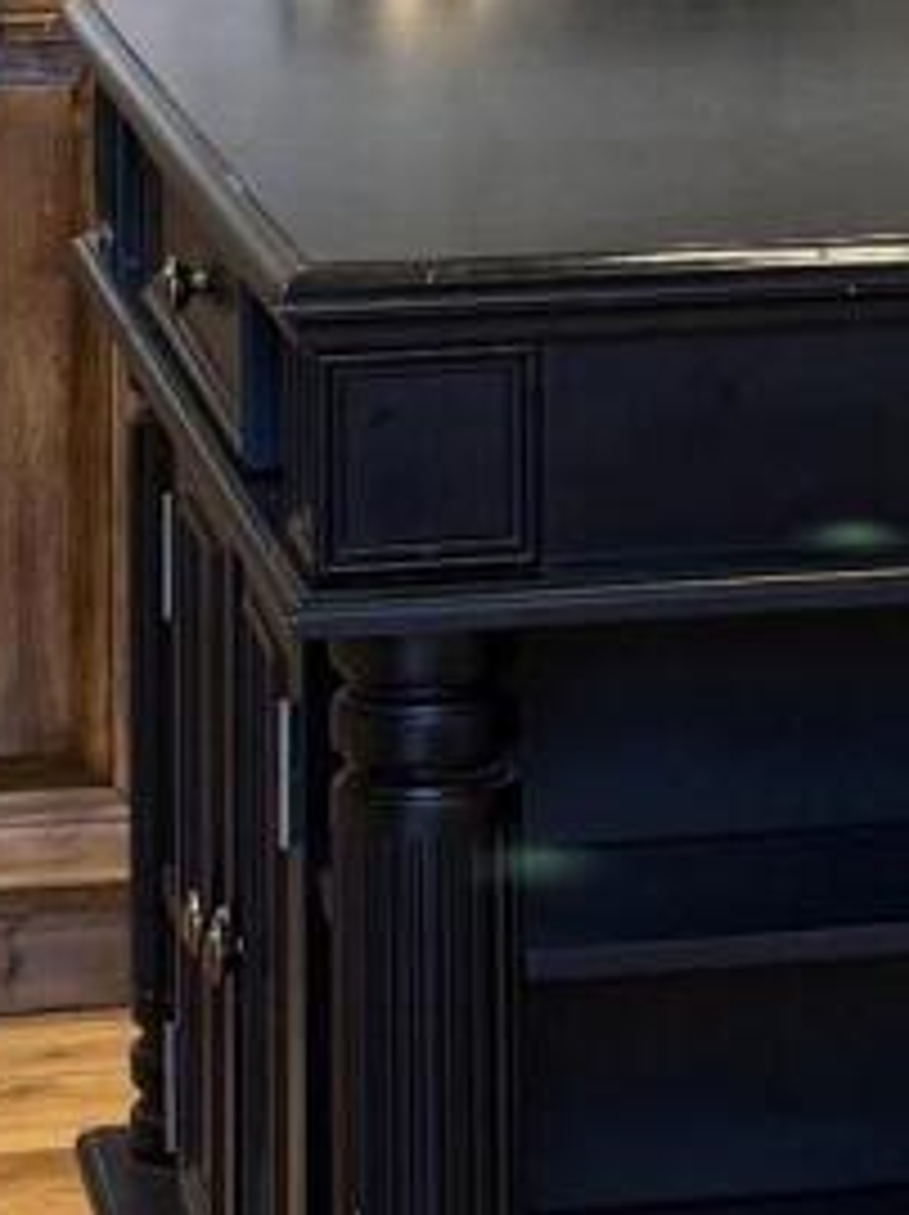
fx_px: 6242
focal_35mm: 178
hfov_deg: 8.3
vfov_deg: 10.6
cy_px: -760
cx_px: 792
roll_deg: +0.7
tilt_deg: -0.1
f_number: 1.78
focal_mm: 6.76
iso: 125
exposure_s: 1/60
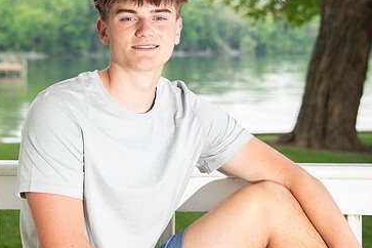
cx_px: 170
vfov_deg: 10.5
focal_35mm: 131
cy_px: 104
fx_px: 1354
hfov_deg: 15.6
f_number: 5.6
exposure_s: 1/160
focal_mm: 82
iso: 320
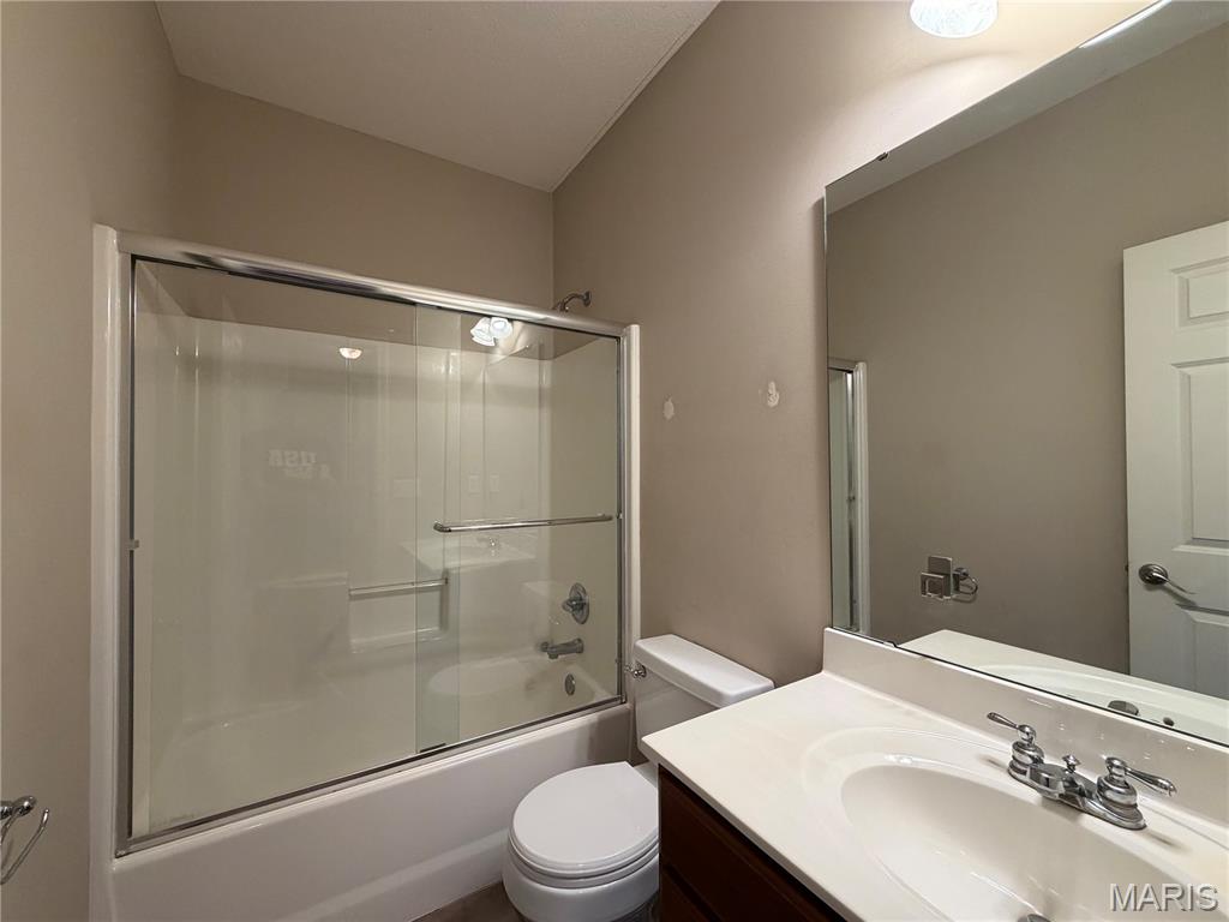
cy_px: 461
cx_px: 614
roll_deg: +1.0
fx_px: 497
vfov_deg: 85.7
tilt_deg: +0.1
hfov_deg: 102.1
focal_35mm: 14
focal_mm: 2.22
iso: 250
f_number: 2.2
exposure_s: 1/120
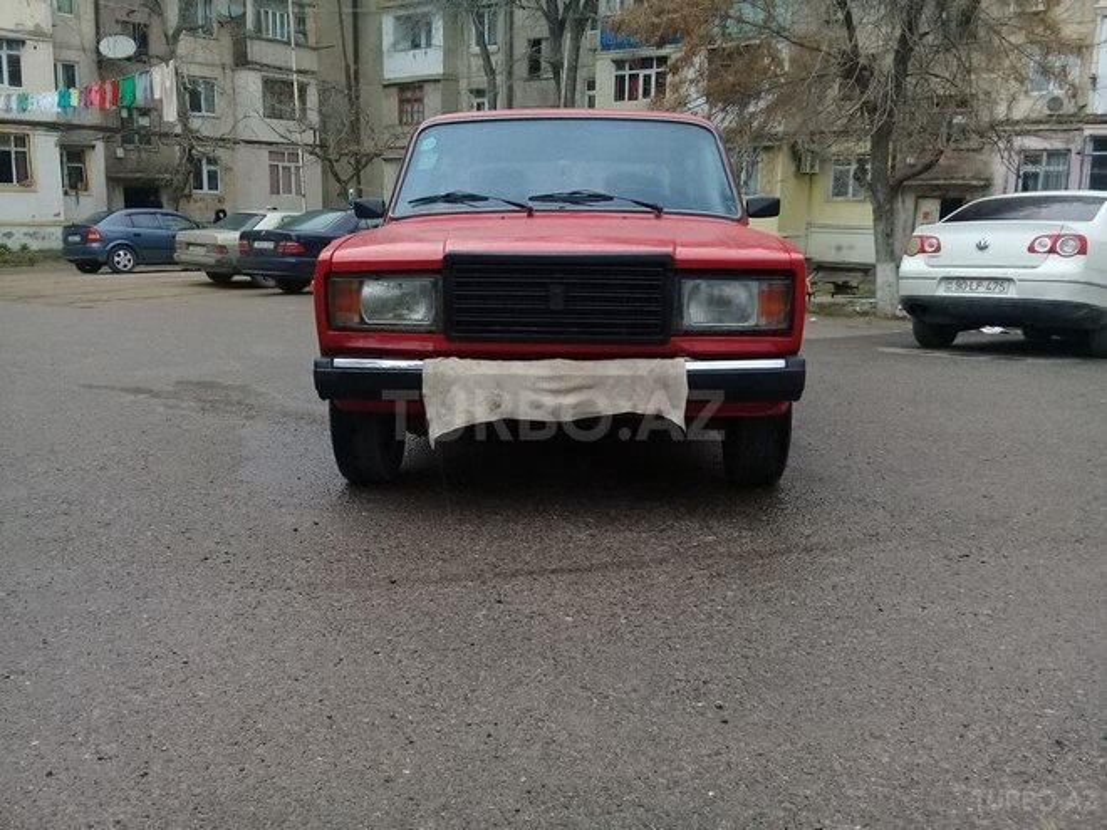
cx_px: 554
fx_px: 991
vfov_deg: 45.4
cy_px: 415
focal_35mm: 31
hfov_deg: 58.4
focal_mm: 3.3
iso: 64
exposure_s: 1/100
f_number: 2.2
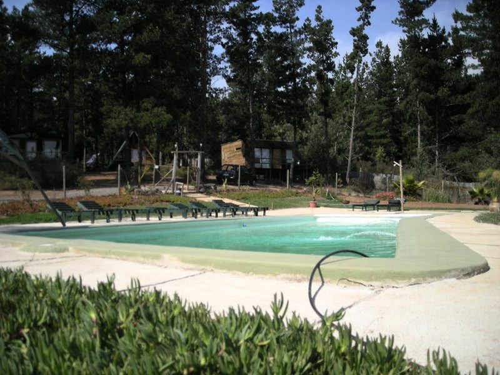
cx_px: 250
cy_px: 188
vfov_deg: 40.7
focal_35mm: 35
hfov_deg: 52.6
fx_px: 506
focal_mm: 5.7
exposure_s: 1/206
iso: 50
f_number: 5.7
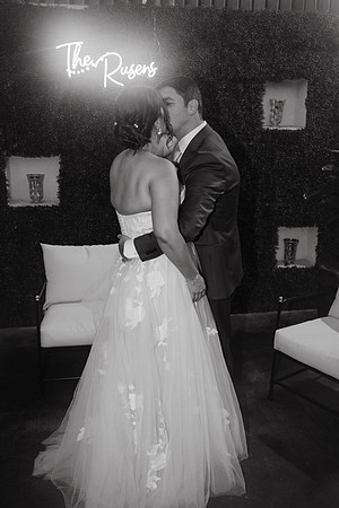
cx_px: 170
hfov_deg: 37.9
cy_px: 254
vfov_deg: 54.4
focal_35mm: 35
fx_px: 494
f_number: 2.2
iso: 800
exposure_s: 1/125
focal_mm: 35
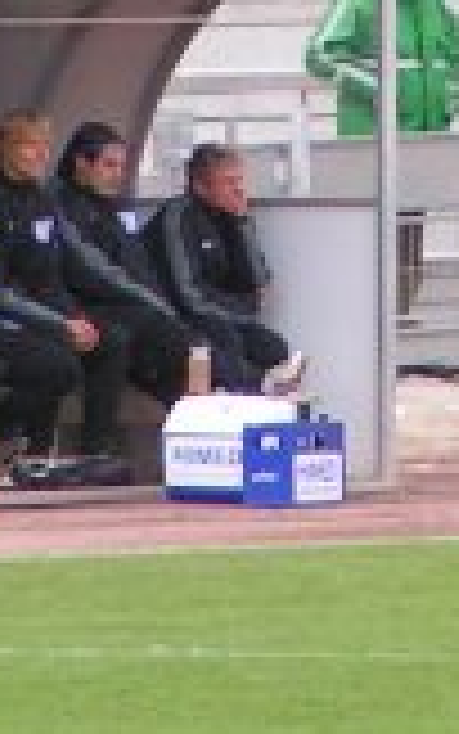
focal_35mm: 1773
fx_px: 35455
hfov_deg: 0.7
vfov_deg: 1.2
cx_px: 374
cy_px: -239
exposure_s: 1/400
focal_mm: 52
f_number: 3.5
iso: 80
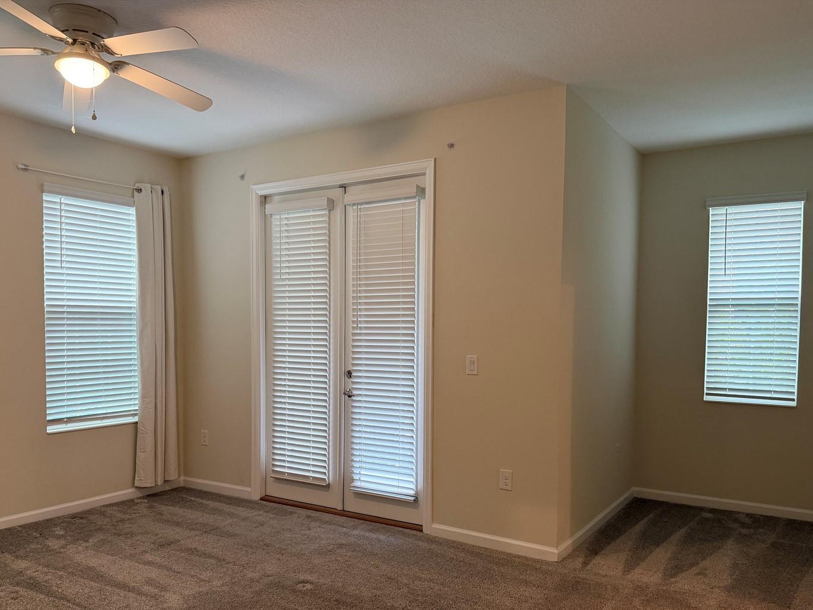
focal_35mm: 28
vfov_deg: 49.6
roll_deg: -0.4
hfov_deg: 63.4
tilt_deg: -2.6
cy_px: 353
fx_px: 658
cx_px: 399
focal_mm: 6.76
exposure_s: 1/60
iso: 250
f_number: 1.78
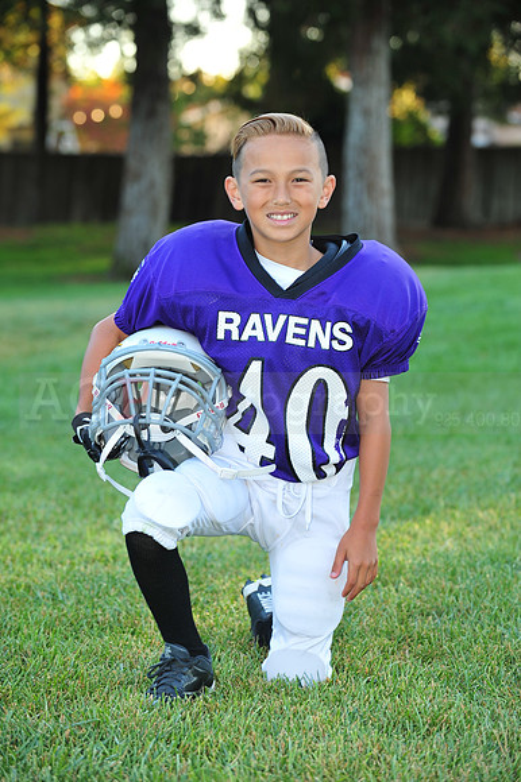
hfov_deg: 12.4
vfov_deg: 18.6
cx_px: 260
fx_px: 2391
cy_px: 391
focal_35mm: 110
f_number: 4.5
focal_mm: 110
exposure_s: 1/60
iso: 200
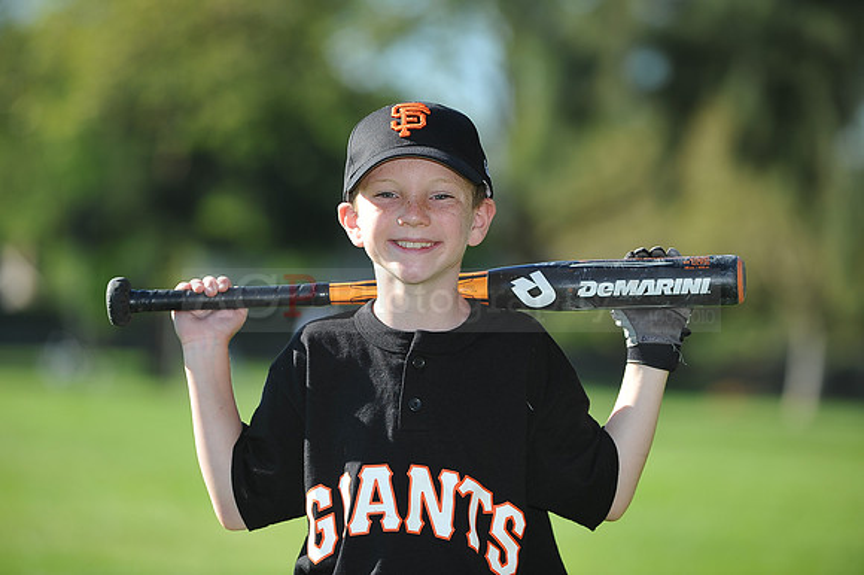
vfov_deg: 6.9
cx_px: 432
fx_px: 4797
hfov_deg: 10.3
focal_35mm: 200
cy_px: 288
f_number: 4.5
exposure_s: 1/800
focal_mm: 200
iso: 200
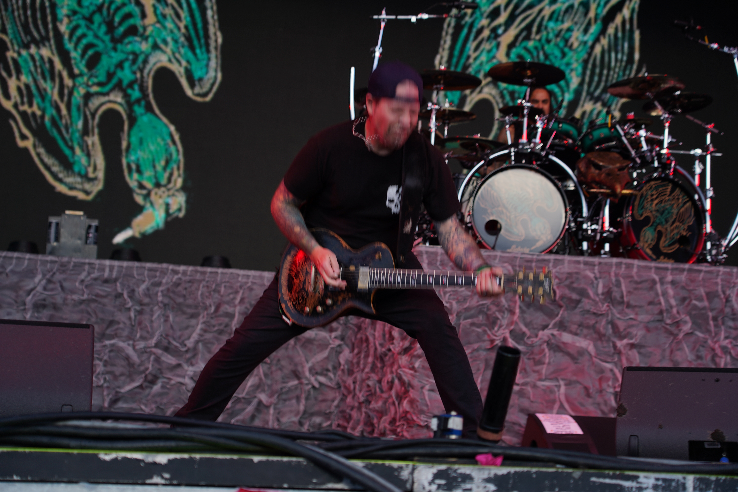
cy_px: 246
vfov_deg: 20.0
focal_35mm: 68
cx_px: 369
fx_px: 1394
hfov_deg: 29.7
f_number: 4
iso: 125
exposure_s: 1/125
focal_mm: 68
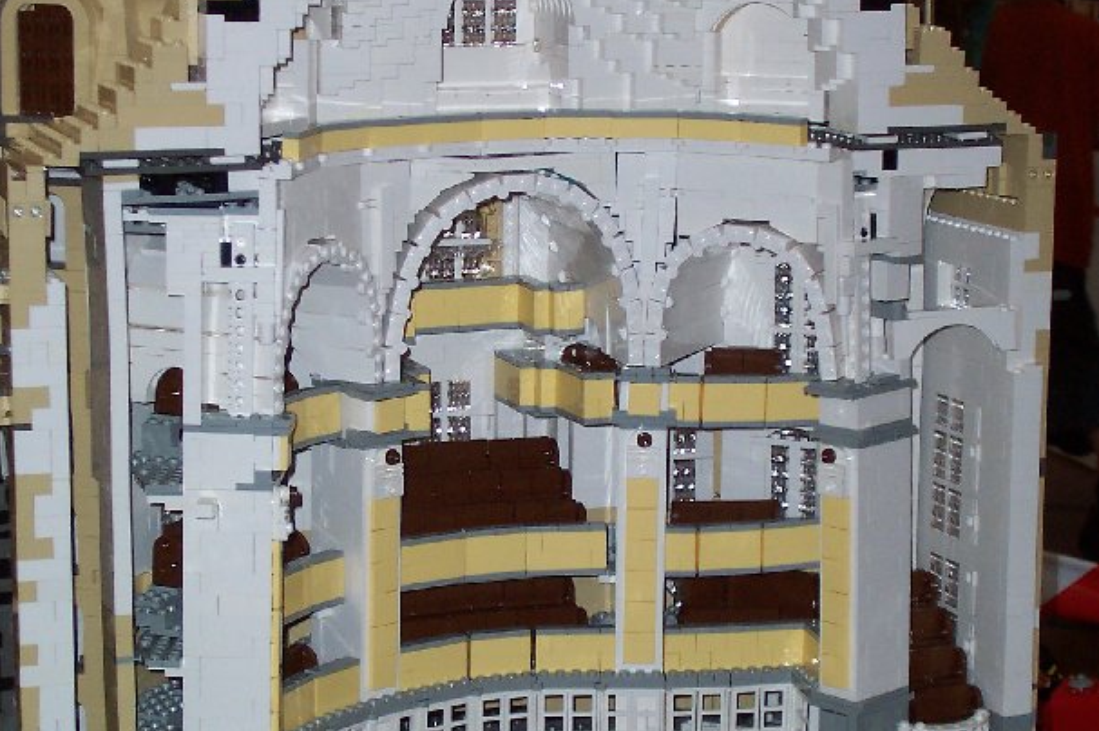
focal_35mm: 99
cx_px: 549
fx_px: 3020
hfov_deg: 20.6
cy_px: 468
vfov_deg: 13.8
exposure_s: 1/90
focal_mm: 10.8
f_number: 4
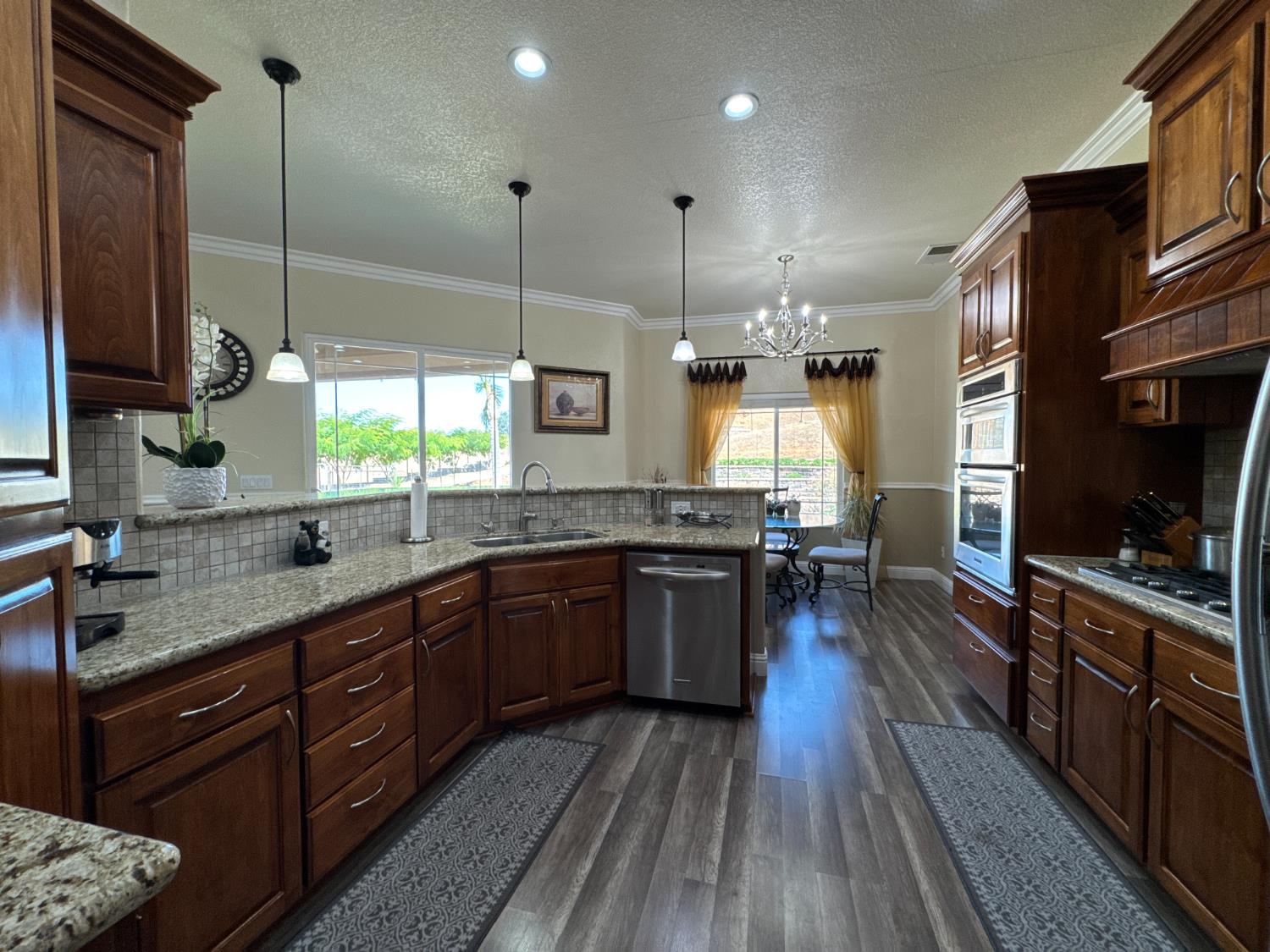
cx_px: 635
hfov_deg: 102.1
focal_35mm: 14
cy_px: 476
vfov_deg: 85.7
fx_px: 514
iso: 100
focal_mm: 2.22
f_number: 2.2
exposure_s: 1/120
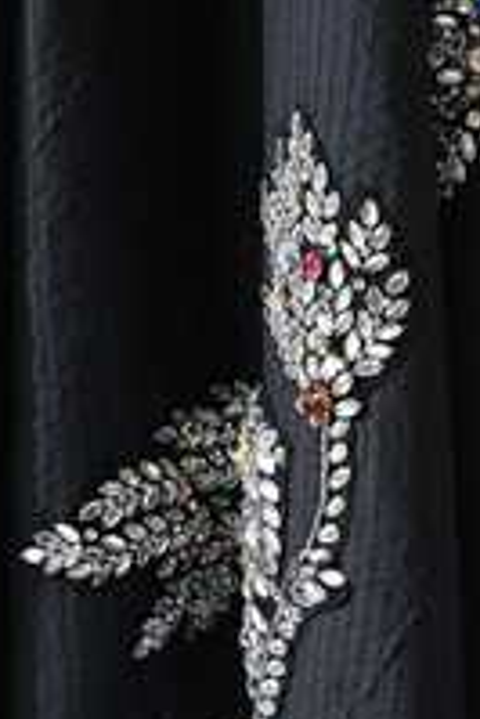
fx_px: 3793
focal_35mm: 190
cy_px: 273
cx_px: 577
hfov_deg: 7.2
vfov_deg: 10.8
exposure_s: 1/160
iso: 320
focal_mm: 72
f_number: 7.1
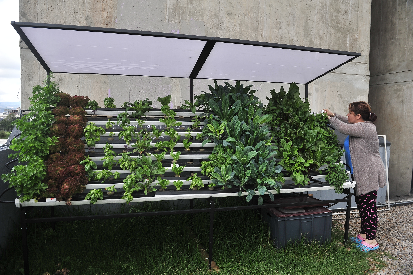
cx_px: 206
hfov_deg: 73.8
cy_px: 138
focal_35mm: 24
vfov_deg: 53.1
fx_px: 275
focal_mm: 24
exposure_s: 1/800
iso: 400
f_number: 4
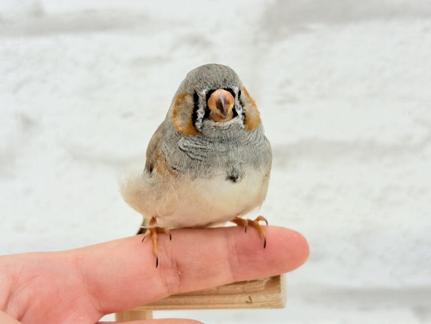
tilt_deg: -4.0
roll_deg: +2.8
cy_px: 162
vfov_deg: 28.0
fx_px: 647
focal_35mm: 52
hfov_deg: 36.8
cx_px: 216
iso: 40
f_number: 1.6
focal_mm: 5.96
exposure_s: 1/50
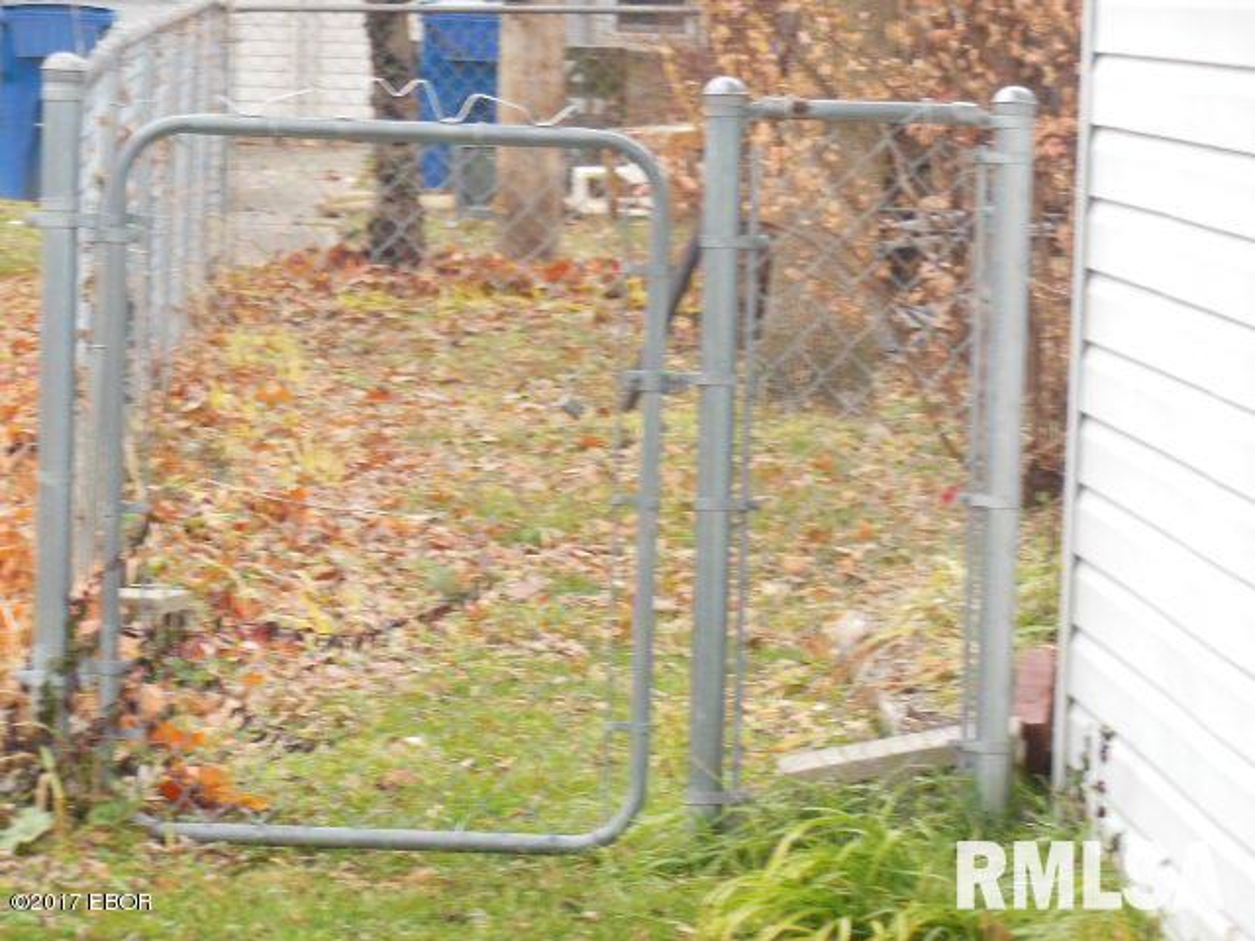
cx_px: 628
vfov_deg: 6.8
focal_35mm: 220
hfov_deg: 9.0
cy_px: 470
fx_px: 7976
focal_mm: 39.3
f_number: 5.9
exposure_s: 1/60
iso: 200
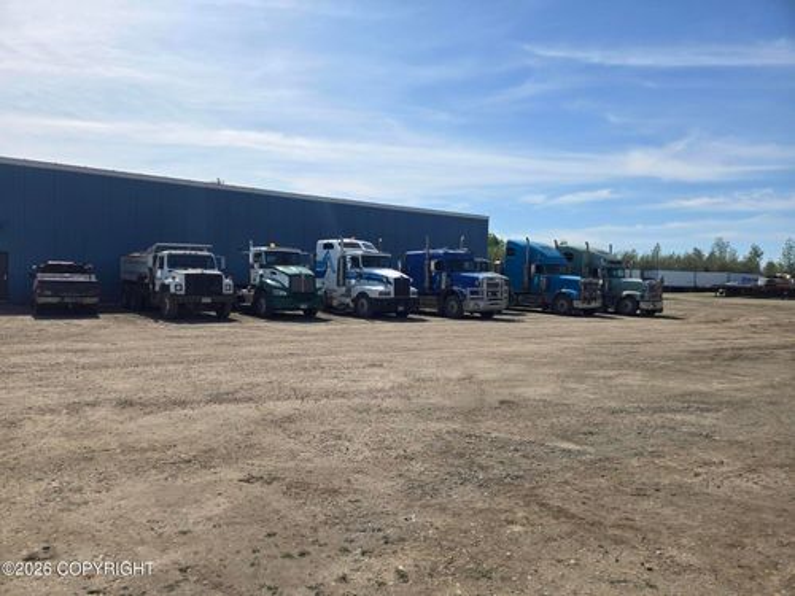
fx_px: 528
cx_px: 398
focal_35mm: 23
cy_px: 298
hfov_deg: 73.9
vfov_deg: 58.9
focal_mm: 5.4
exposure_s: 1/2866
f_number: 1.8
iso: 25
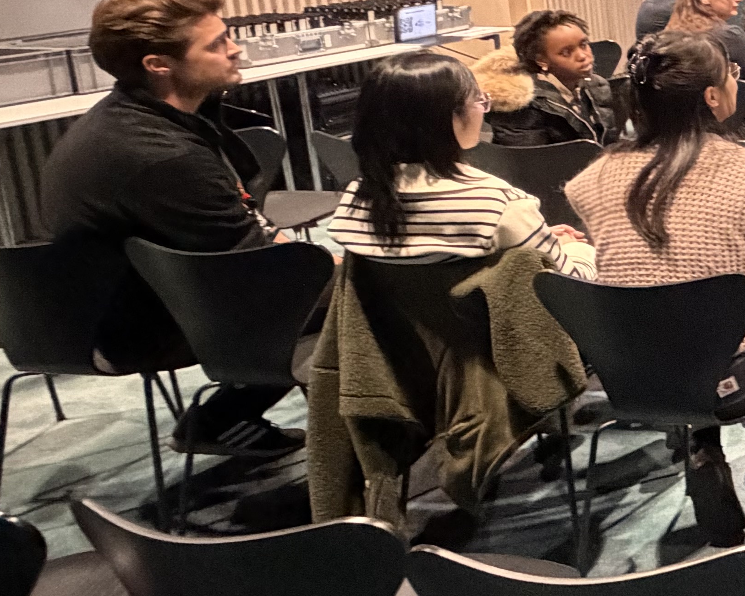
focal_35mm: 48
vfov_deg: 30.1
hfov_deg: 25.0
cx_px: 1215
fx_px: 1058
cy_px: 57
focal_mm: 2.22
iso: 1000
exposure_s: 1/60
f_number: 2.2
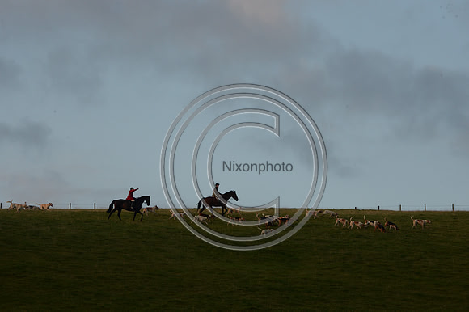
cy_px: 156
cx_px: 234
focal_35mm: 200
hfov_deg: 10.3
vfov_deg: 6.9
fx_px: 2604
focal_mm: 200
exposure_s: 1/640
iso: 2500
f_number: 11
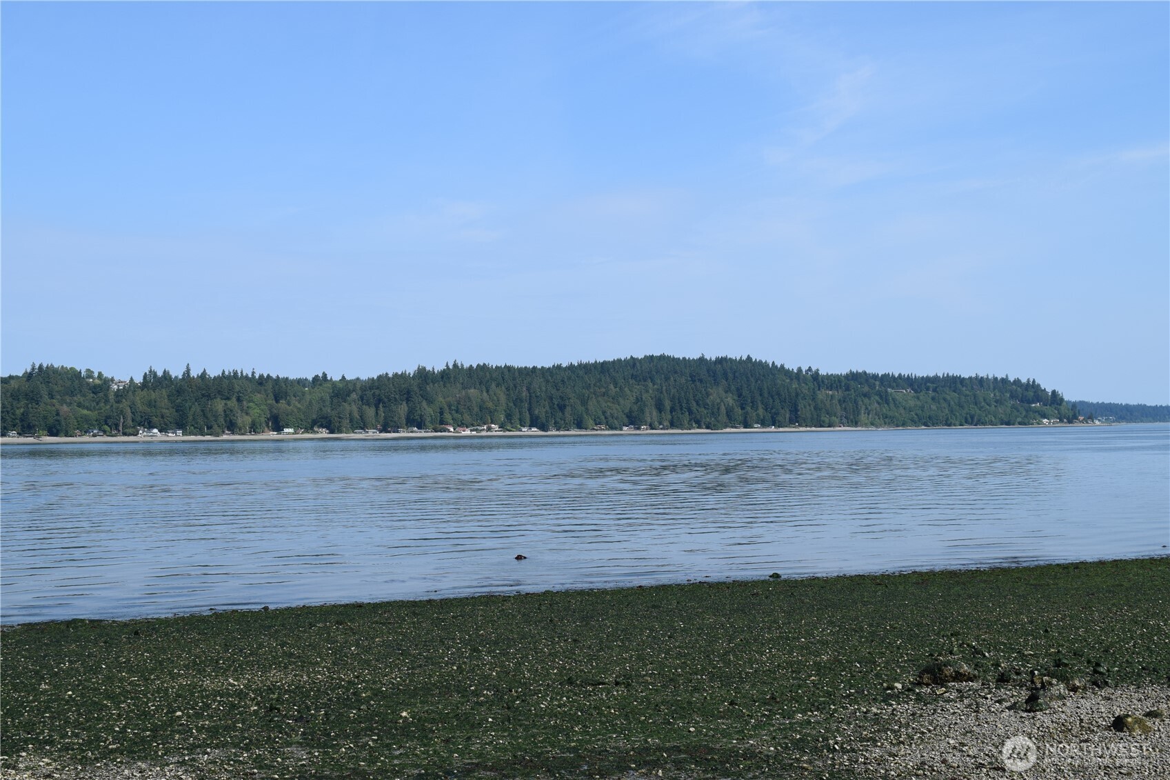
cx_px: 585
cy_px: 390
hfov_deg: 47.9
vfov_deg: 33.0
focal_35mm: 40
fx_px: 1316
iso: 200
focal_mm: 27
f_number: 10
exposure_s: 1/400
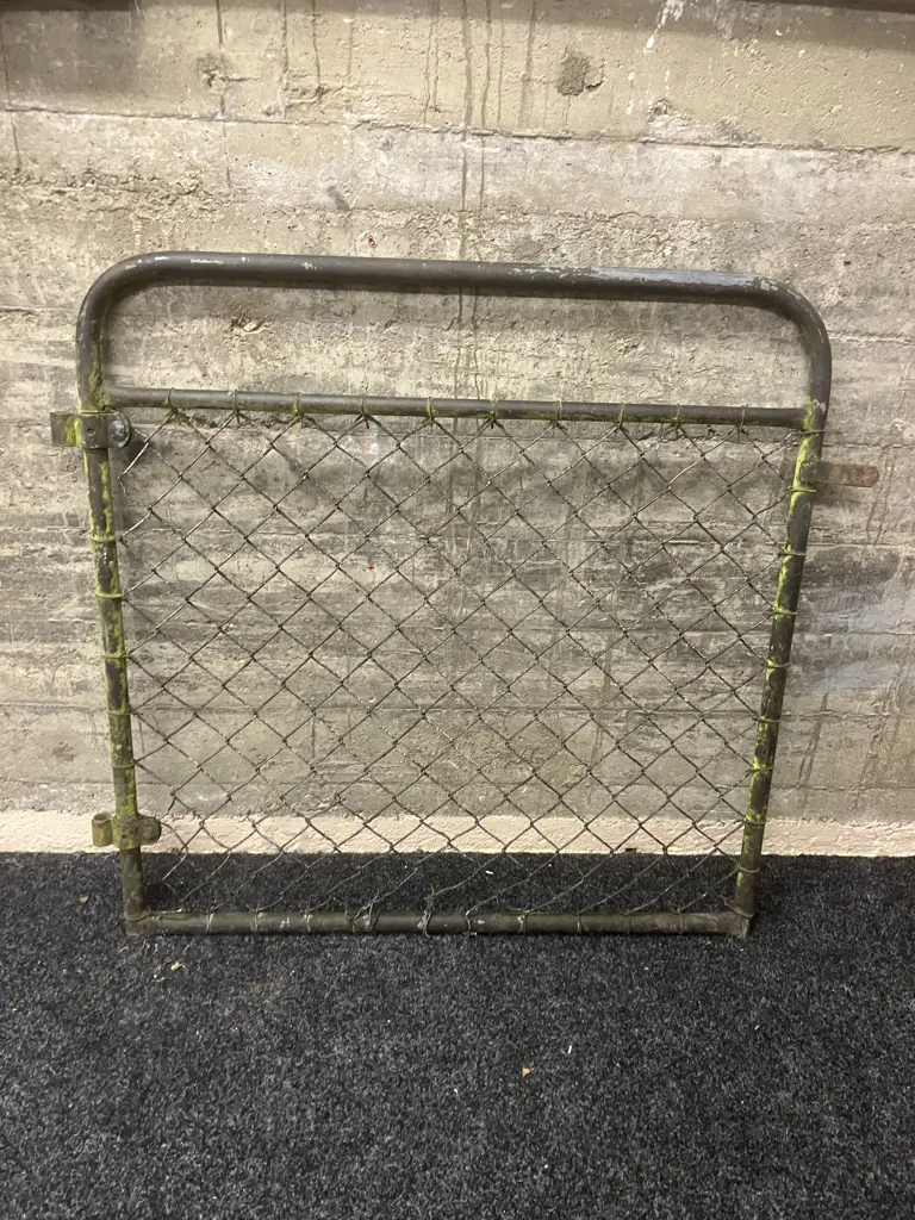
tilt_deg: -27.7
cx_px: 458
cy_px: 610
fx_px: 987
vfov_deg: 63.4
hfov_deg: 49.7
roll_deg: -3.0
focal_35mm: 28
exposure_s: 1/50
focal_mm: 3.99
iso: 250
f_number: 1.8
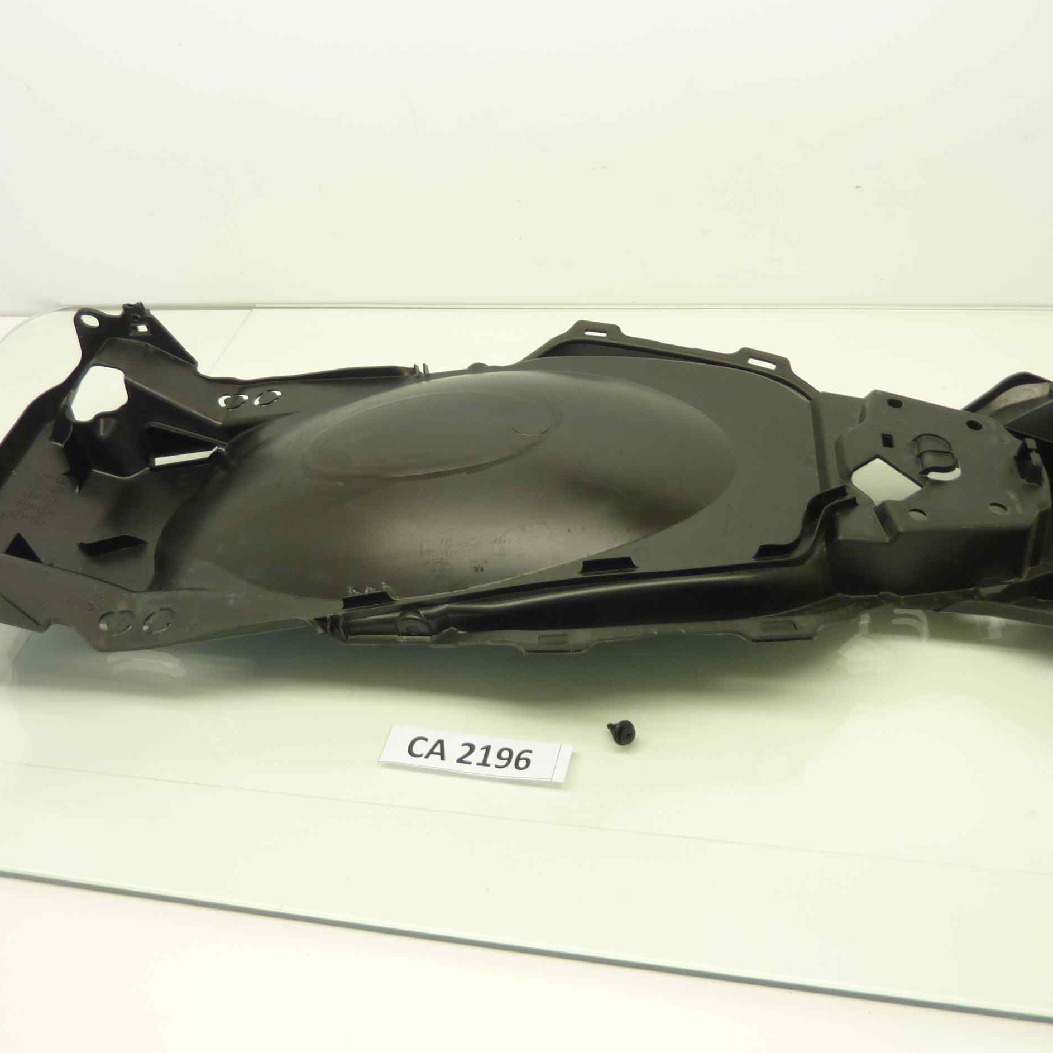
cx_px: 547
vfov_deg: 54.0
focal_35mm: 30
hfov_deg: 54.0
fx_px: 1032
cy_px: 528
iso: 80
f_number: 3.3
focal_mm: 4.1
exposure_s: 1/15
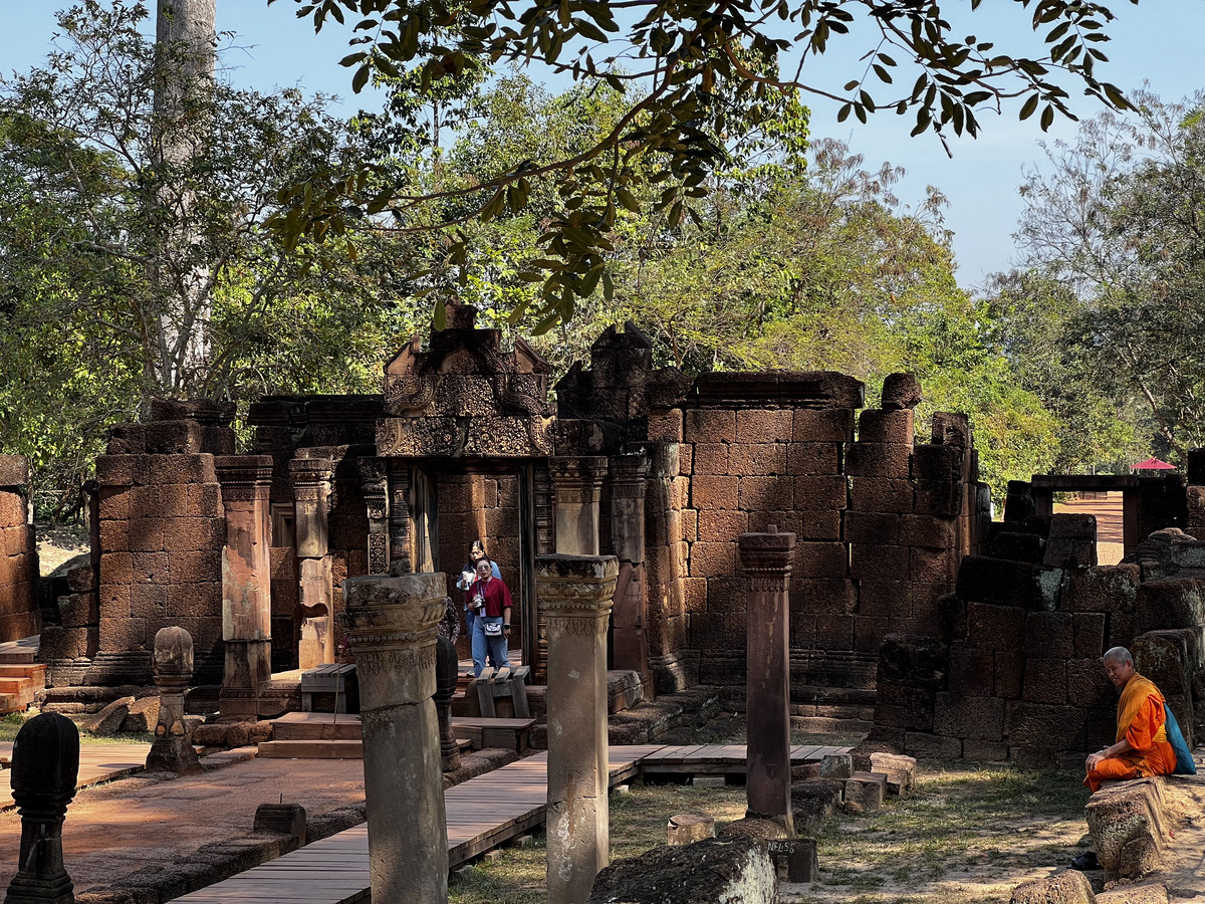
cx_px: 602
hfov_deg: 25.3
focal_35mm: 77
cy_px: 452
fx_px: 2680
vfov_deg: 19.1
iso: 32
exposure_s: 1/206
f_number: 2.8
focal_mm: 9
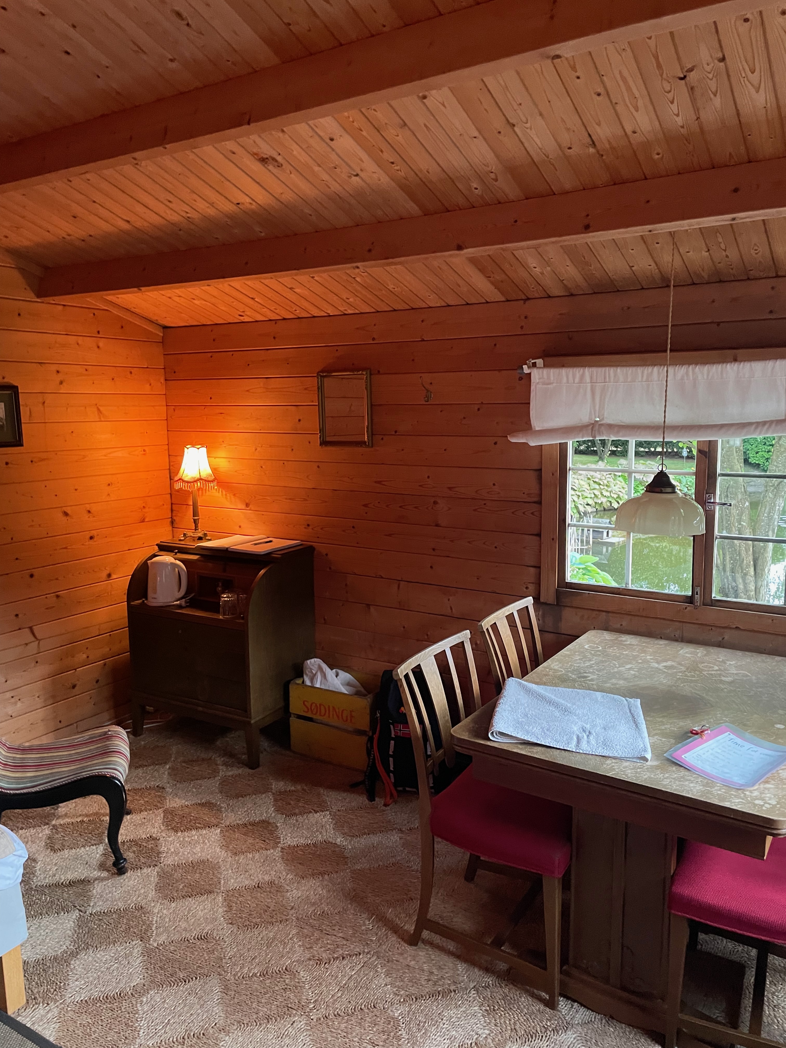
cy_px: 524
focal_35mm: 26
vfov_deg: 67.3
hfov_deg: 53.1
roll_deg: +0.1
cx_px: 393
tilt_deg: -7.4
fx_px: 787
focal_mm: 4.2
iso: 500
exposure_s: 1/25
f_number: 1.6
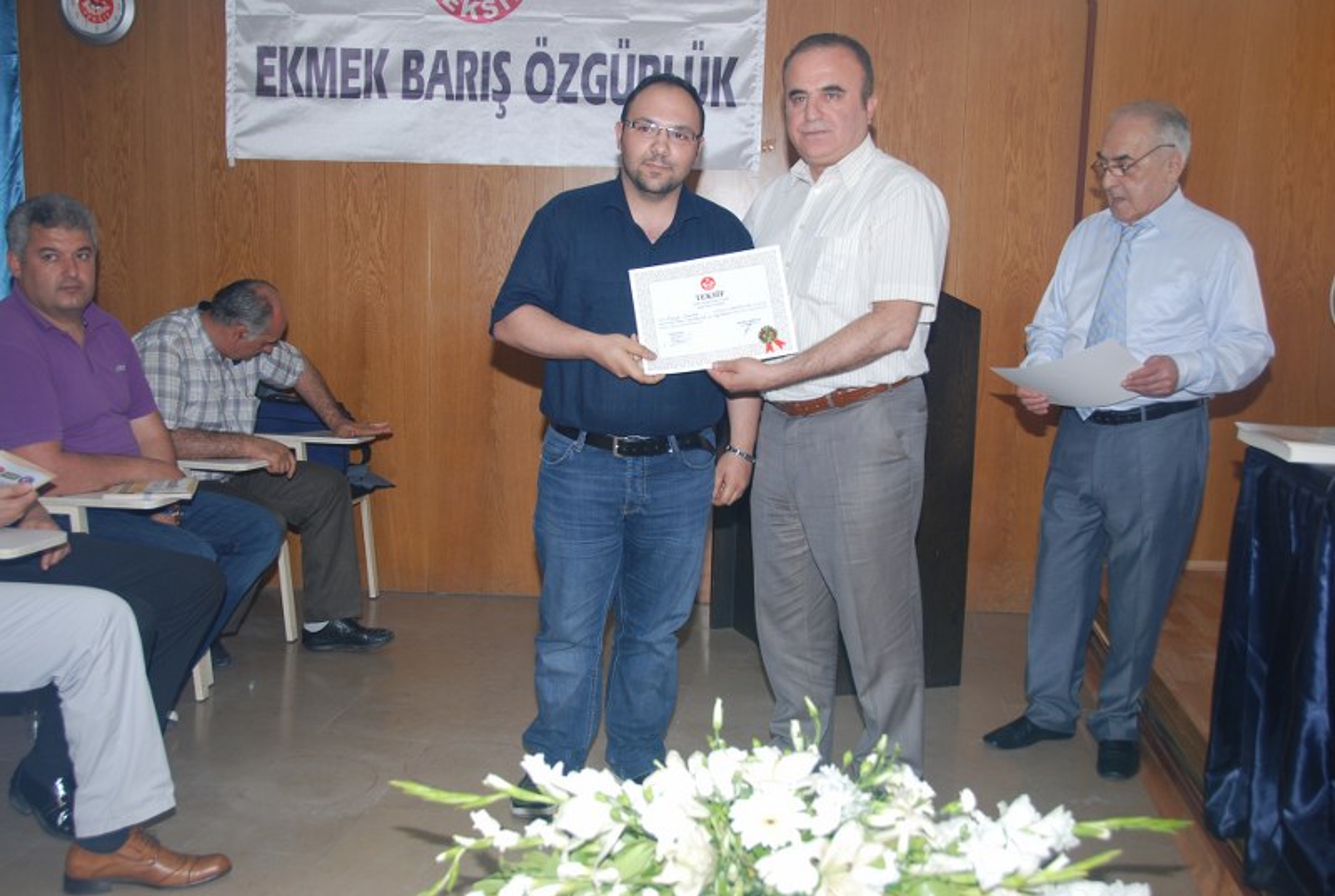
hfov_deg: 53.0
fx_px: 1338
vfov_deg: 37.0
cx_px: 668
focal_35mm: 36
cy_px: 448
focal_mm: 24
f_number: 4
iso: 200
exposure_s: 1/60
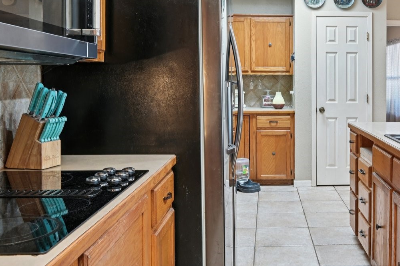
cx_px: 298
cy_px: 76
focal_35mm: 41
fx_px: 456
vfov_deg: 32.2
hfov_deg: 45.8
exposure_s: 1/4
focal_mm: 20
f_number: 8
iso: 400
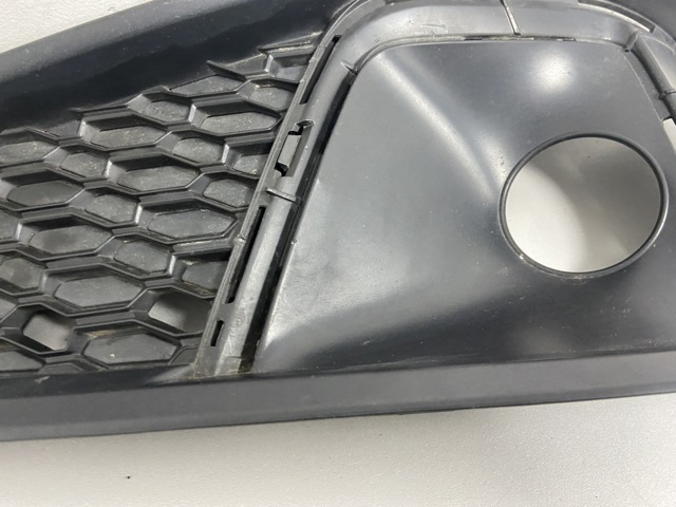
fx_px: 508
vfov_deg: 53.1
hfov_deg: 67.3
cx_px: 338
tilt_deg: -51.1
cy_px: 254
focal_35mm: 26
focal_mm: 4.25
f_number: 1.8
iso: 400
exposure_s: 1/50
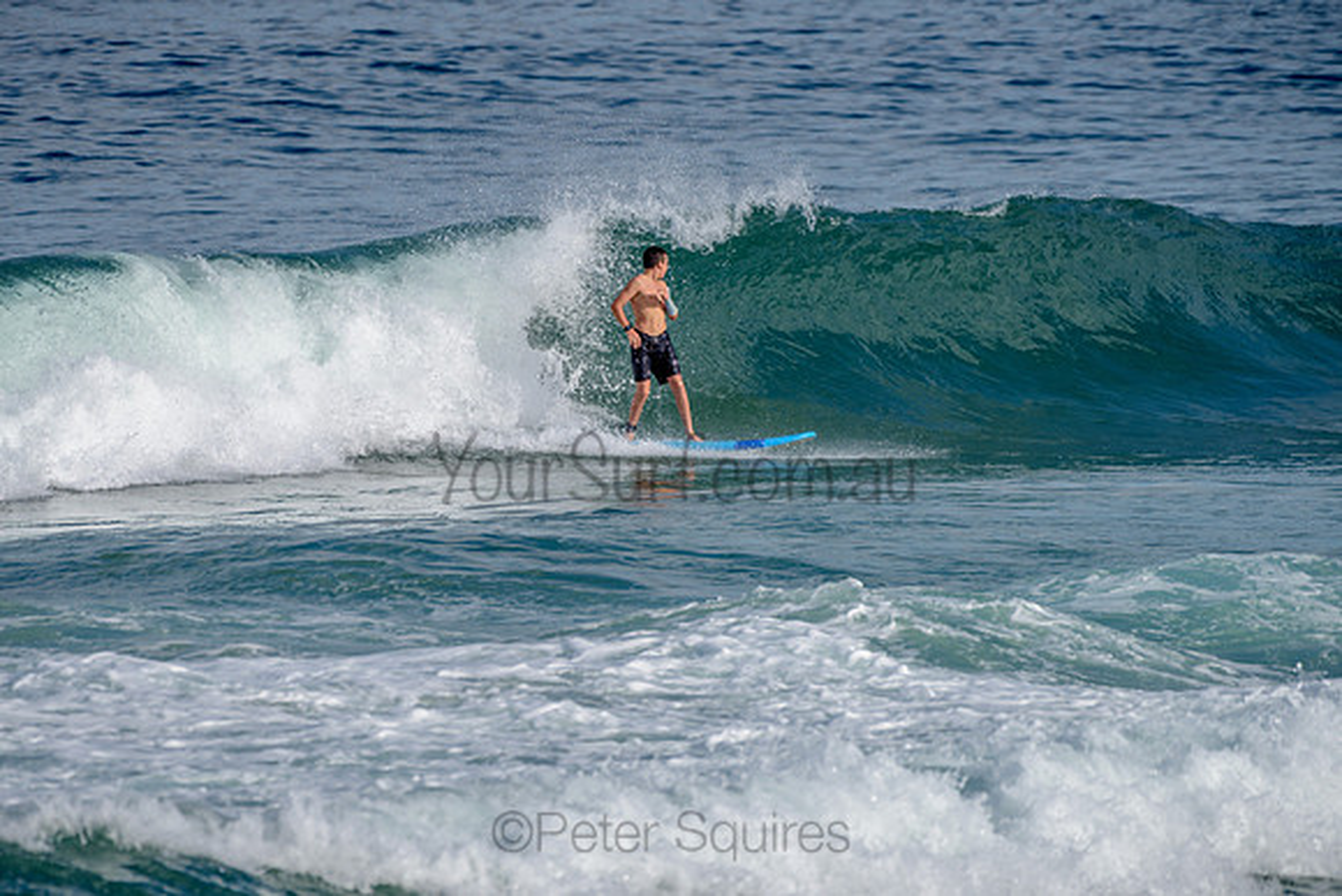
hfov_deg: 3.4
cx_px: 671
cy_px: 448
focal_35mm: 612
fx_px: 22820
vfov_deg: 2.2
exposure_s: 1/1250
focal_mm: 500
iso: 90
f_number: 5.6
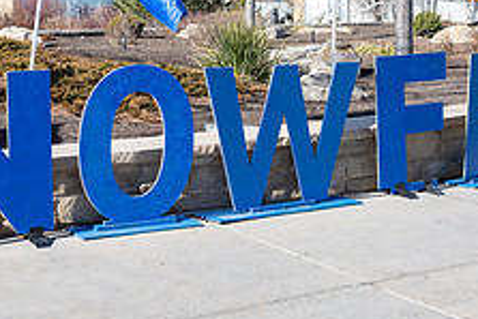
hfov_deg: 26.0
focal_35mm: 78
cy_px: 12
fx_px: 1036
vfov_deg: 17.2
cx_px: 223
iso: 100
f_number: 2.8
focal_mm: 30
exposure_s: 1/1600
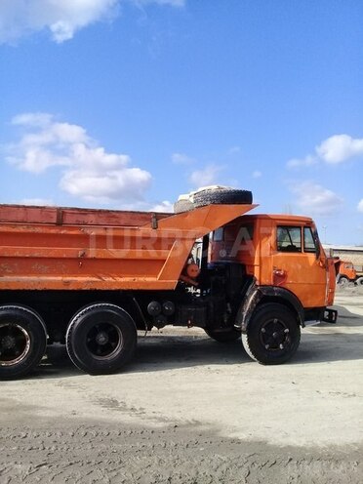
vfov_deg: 58.4
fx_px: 433
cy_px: 242
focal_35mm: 31
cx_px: 182
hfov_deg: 45.4
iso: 50
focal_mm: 3.3
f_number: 2.2
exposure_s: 1/1048
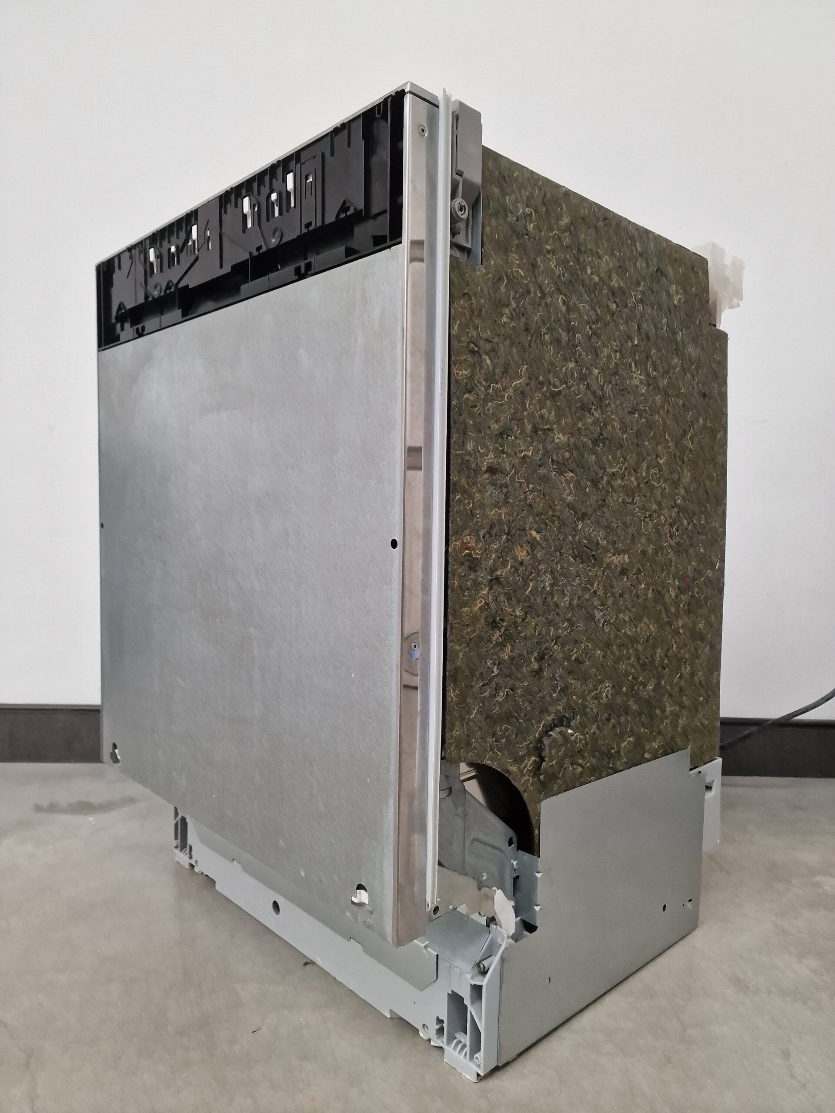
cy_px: 556
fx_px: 740
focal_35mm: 23
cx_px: 418
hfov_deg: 58.9
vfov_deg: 73.9
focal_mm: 6.4
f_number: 1.8
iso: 320
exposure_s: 1/100
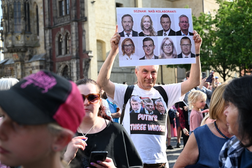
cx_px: 126
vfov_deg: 27.5
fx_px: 343
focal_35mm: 49
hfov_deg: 40.3
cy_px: 84
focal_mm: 49
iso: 640
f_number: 5
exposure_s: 1/1250
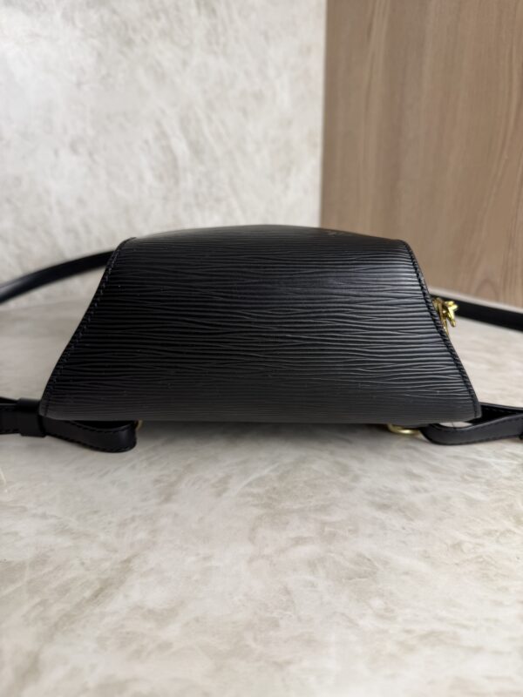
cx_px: 262
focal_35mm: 24
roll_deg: -0.2
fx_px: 483
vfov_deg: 71.6
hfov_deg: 56.8
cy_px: 348
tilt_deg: -20.9
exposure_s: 1/120
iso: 64
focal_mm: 6.76
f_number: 1.78
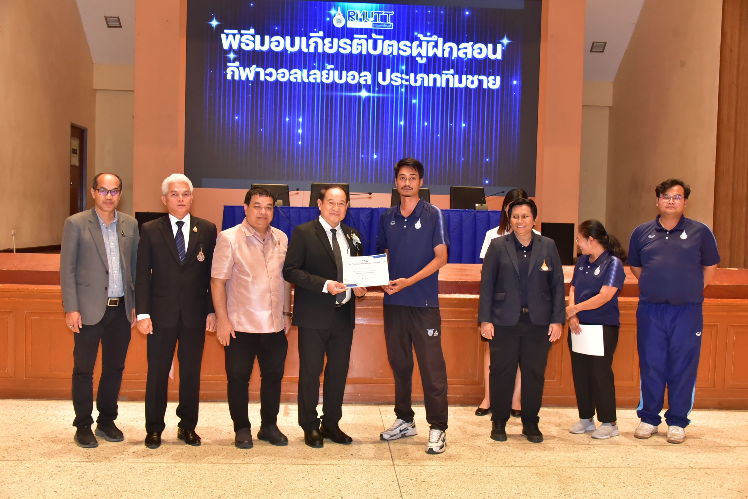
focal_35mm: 38
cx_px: 374
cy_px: 250
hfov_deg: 50.7
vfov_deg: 35.1
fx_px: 790
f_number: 5.6
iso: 4000
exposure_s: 1/125
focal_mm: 38
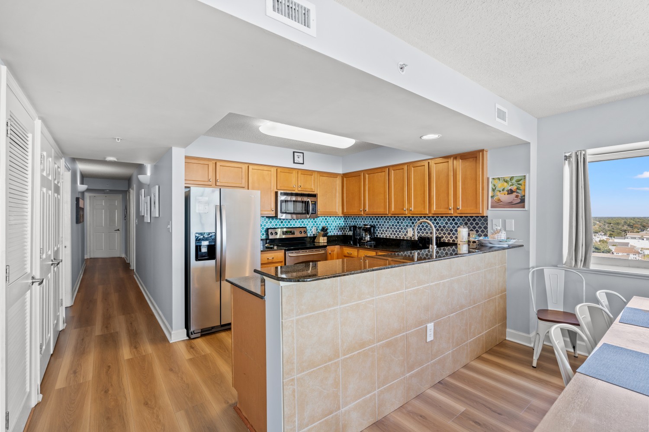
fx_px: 288
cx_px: 324
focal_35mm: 16
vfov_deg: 73.7
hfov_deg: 96.7
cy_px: 216
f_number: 7.1
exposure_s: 1/6
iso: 320
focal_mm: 16
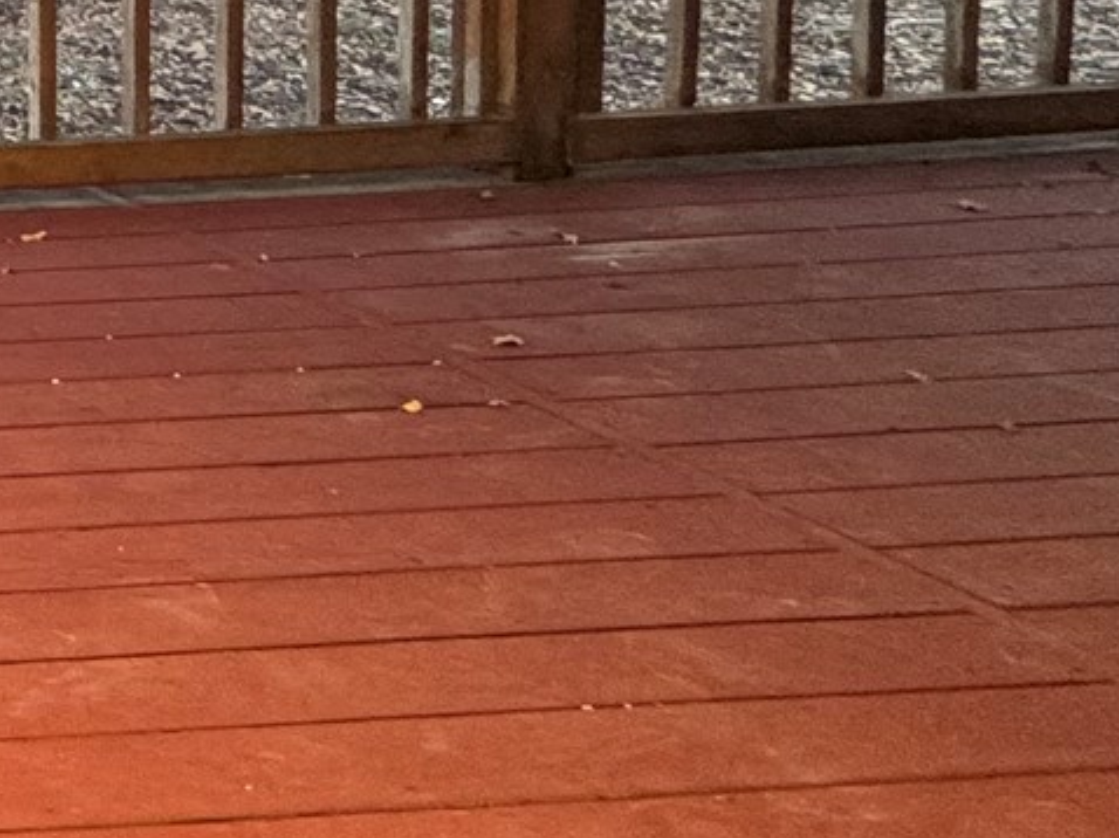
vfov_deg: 21.3
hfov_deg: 17.8
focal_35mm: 60
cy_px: -346
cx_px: -1255
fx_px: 1939
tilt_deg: -3.6
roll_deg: +2.8
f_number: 2.2
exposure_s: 1/60
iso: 200
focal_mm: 2.22
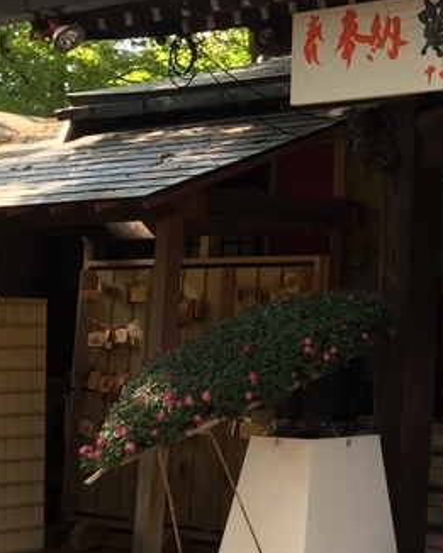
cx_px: 645
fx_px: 1458
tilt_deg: +10.3
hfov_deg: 16.0
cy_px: 73
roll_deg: -1.6
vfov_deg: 21.1
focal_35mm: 89
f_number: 2.2
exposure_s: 1/120
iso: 40
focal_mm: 4.15
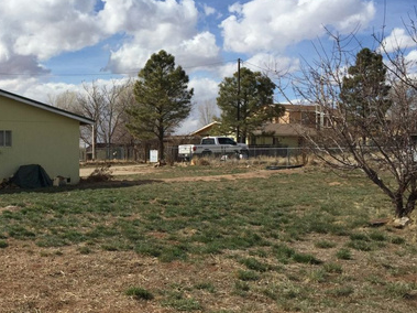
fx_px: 590
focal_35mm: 49
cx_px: 81
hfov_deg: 37.5
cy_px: 172
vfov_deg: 29.6
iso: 32
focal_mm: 4.15
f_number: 2.2
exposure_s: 1/3968
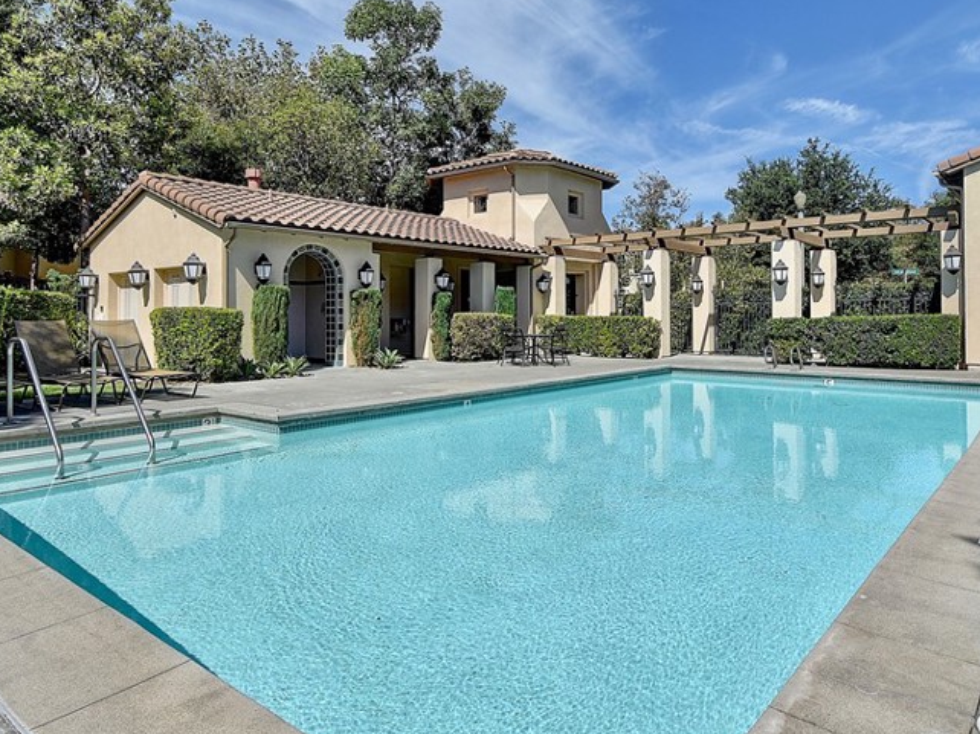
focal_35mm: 23
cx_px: 528
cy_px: 290
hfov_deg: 73.8
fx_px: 651
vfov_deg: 58.3
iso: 200
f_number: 7.1
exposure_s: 1/400
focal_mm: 10
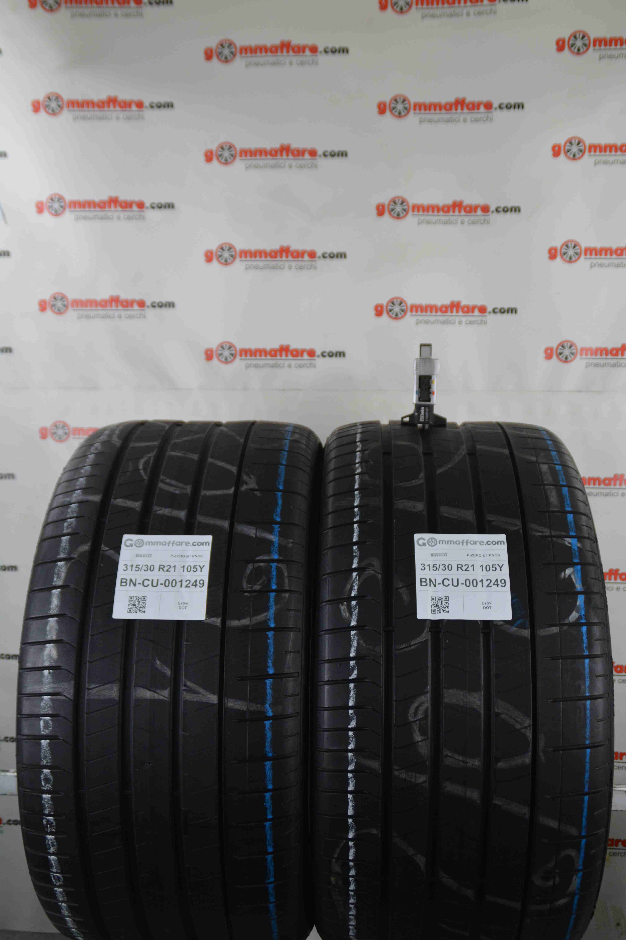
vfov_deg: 51.3
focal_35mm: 38
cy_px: 470
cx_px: 313
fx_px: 978
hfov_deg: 35.5
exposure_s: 1/60
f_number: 4
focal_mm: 25
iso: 800
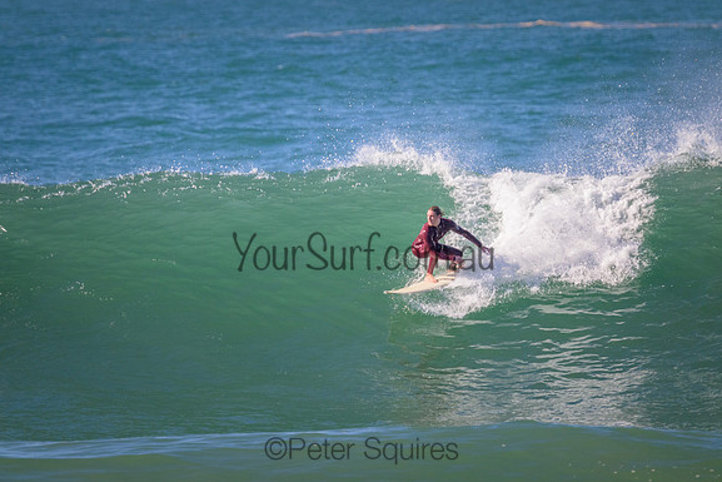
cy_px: 241
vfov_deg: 1.7
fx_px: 16128
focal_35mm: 804
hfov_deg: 2.6
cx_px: 362
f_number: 11
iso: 1800
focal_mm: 800
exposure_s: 1/2000
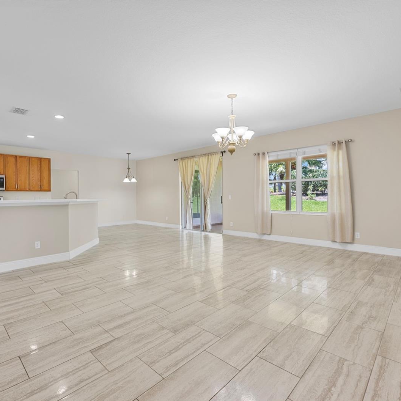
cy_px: 200
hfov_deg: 80.5
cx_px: 181
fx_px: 236
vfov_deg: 80.7
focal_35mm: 18
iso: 64
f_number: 8
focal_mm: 14
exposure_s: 1/1.25
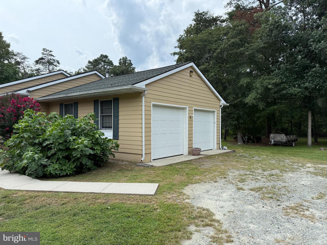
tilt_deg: +1.5
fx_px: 227
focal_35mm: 24
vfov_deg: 56.8
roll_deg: +0.2
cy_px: 122
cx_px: 164
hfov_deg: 71.6
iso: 100
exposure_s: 1/3759
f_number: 1.78
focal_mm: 6.76
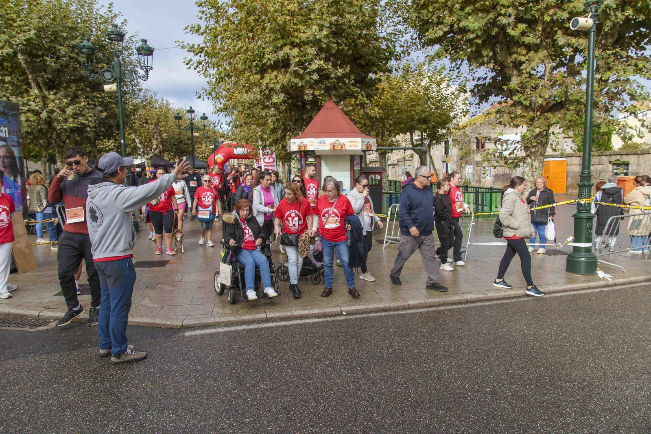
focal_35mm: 24
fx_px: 434
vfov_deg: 53.1
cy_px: 217
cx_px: 326
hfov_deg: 73.8
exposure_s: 1/640
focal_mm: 16
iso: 125
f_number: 4
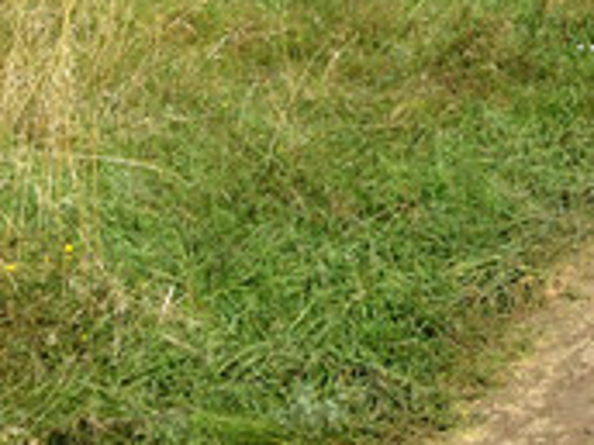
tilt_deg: -3.2
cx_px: 843
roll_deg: +1.8
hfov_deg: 15.0
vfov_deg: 11.5
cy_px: -262
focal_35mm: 123
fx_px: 2111
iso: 50
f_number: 2.4
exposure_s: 1/1808
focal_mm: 4.12
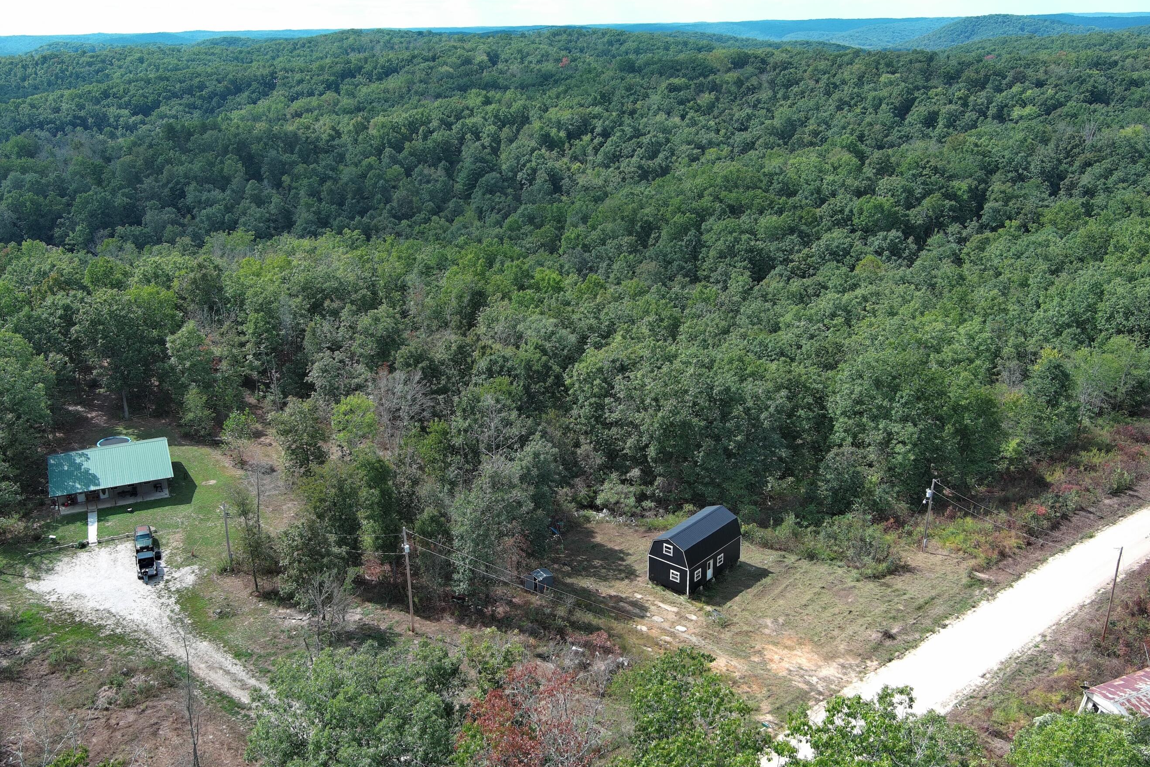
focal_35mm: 33
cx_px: 508
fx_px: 1054
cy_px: 377
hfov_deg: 57.1
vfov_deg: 40.0
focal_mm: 10.57
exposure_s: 1/704
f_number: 2.8
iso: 100
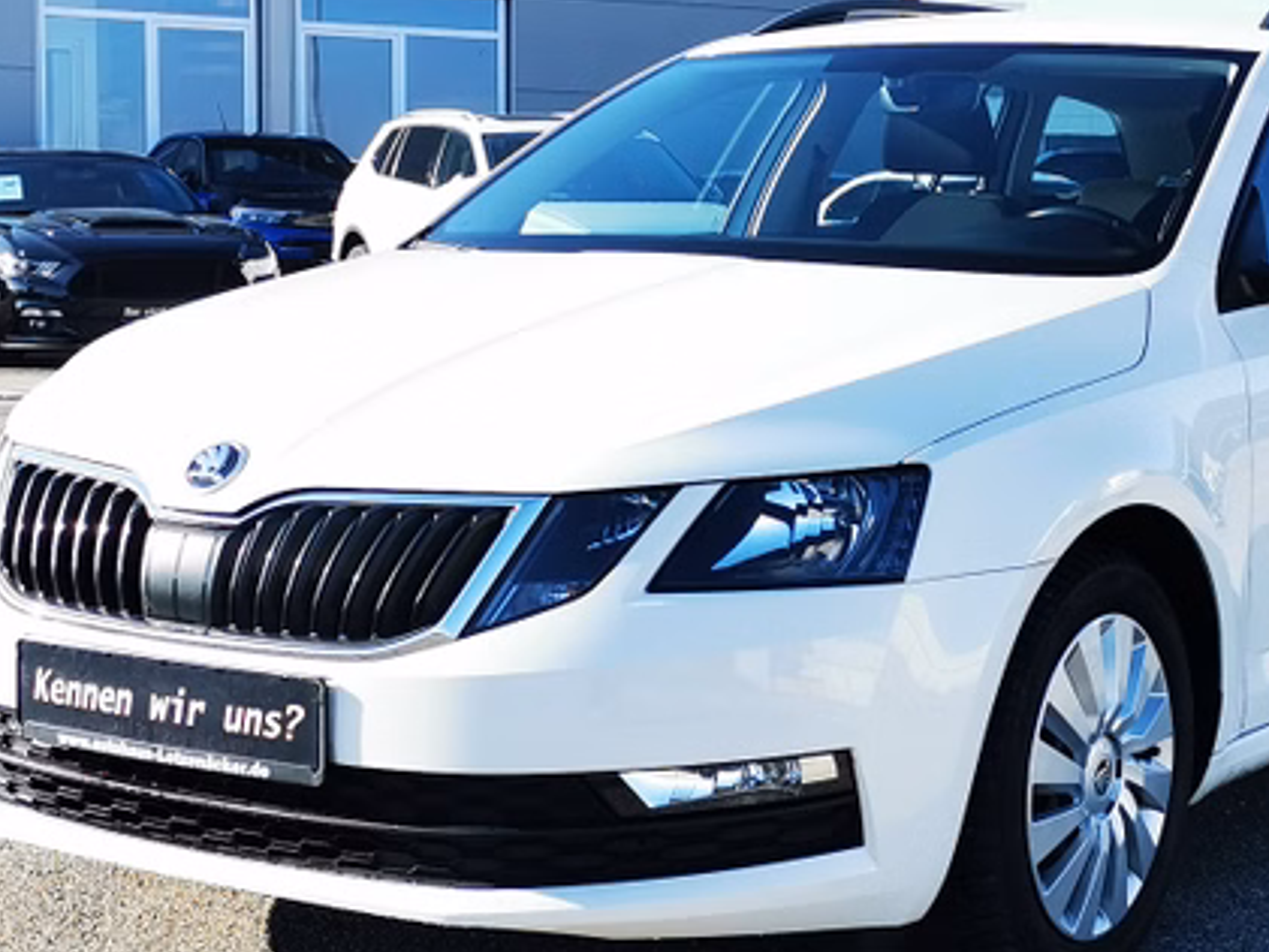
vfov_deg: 19.4
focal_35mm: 76
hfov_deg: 25.6
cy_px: 464
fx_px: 2787
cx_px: 760
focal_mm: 5.58
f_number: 1.8
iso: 50
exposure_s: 1/1048
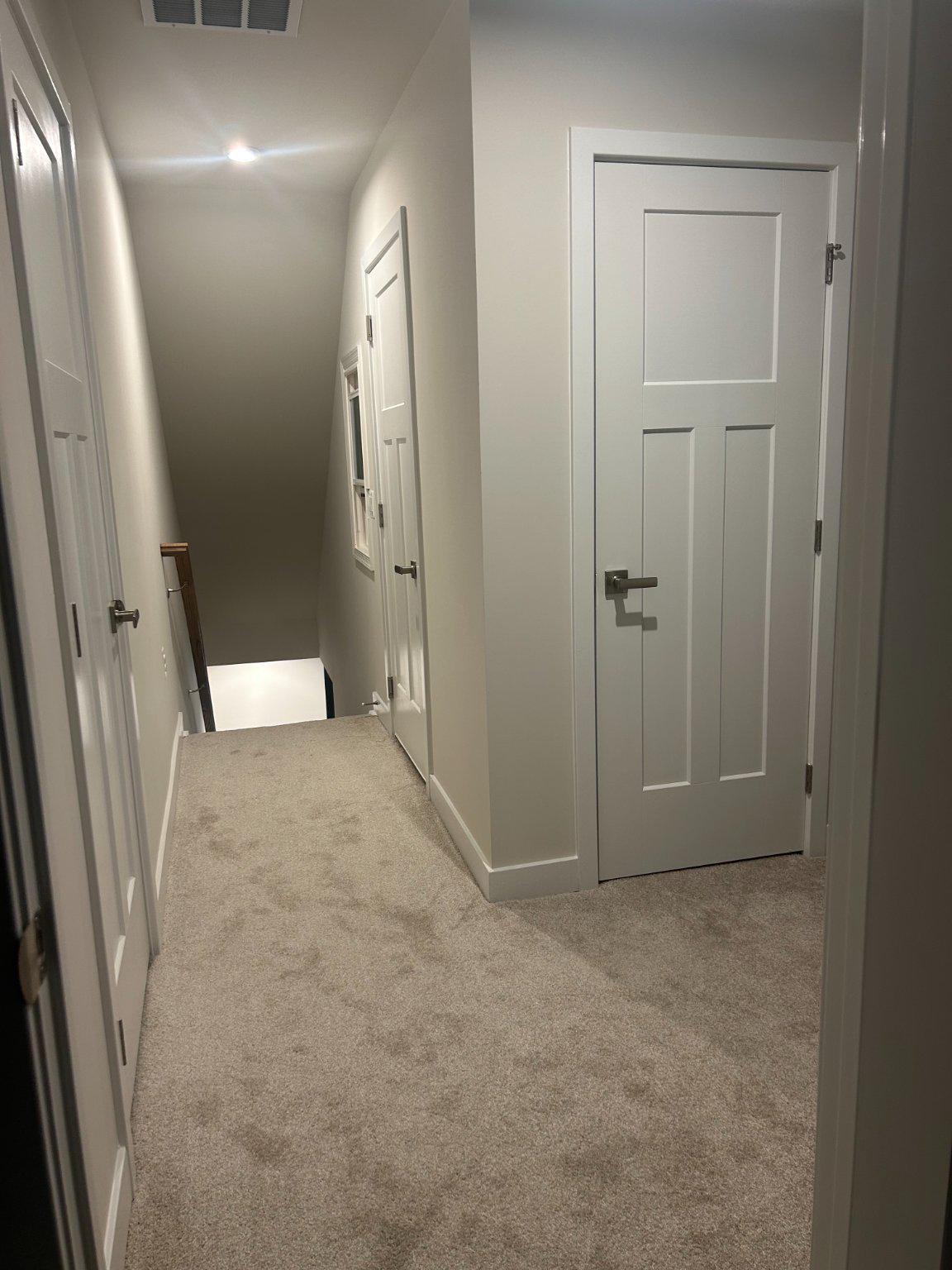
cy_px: 635
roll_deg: +0.7
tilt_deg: -11.8
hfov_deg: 53.1
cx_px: 476
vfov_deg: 67.3
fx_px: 953
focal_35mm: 26
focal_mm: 5.7
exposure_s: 1/60
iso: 80
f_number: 1.5
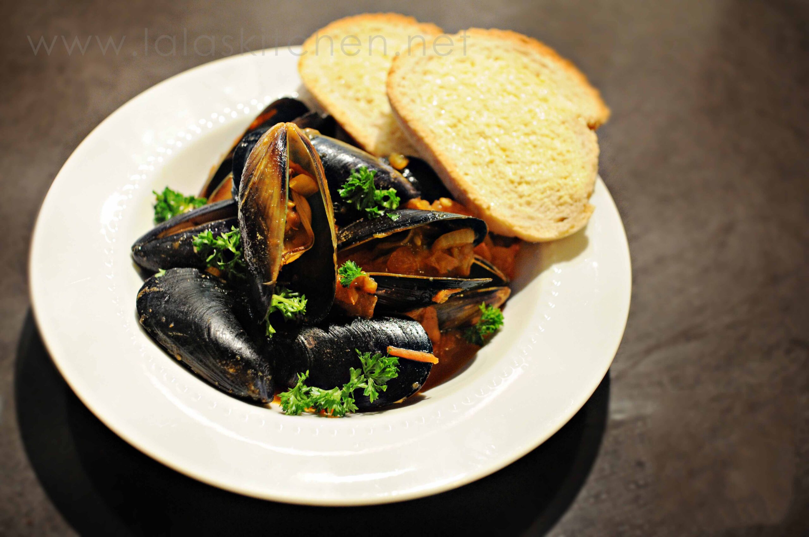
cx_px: 404
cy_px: 268
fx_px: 1010
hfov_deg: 43.7
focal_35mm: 45
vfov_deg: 29.8
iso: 720
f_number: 3.2
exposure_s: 1/30
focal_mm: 30
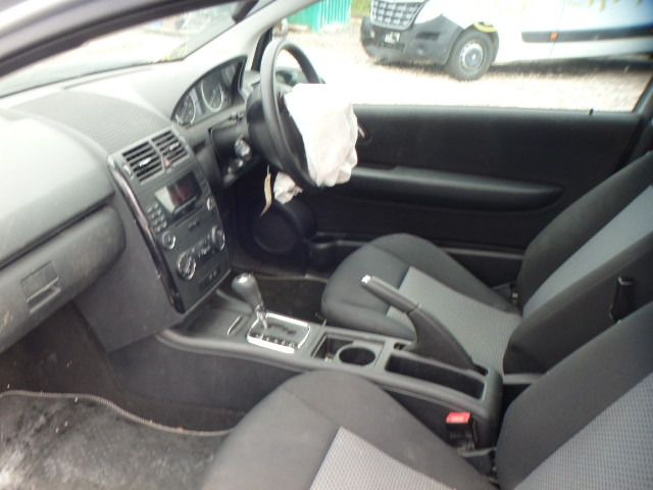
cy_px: 245
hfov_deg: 54.0
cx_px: 326
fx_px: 641
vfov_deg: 41.8
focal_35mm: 34
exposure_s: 1/40
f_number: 4.4
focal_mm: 6.1
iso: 250
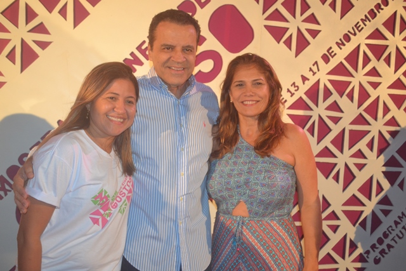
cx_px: 203
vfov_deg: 34.2
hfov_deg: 49.5
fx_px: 440
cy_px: 136
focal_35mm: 39
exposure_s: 1/60
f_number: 4.2
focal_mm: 26
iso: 1250
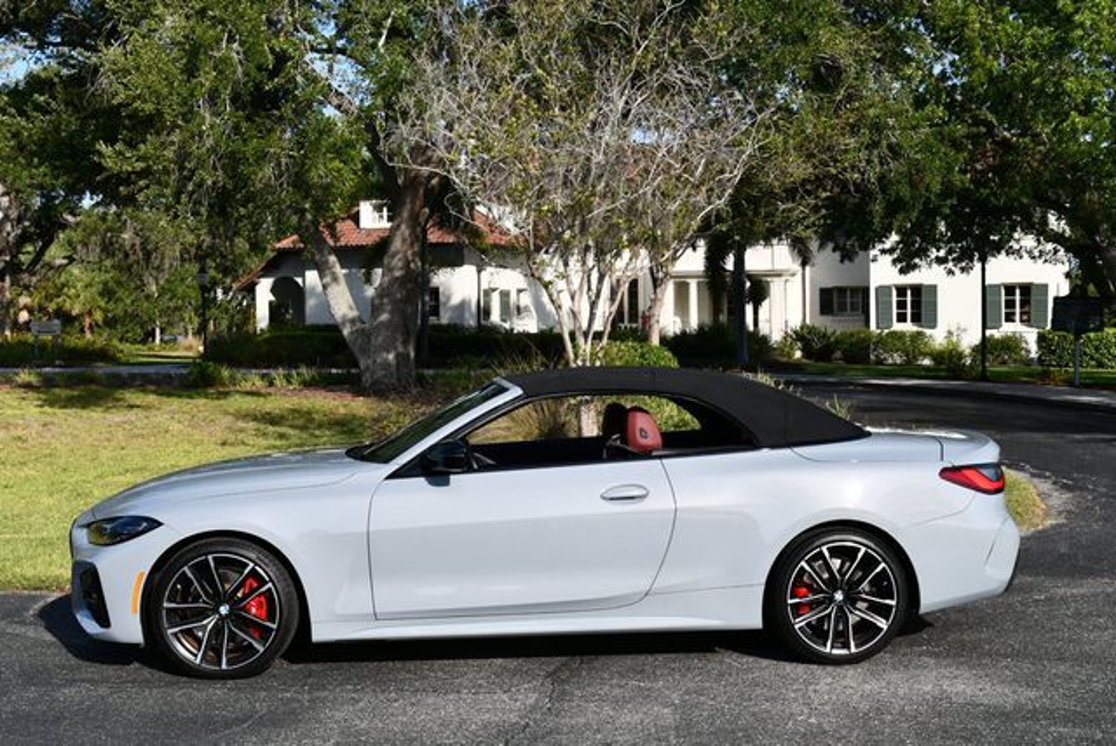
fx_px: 1489
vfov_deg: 28.1
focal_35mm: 48
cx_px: 558
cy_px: 373
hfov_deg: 41.1
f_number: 8
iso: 110
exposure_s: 1/250
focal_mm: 24
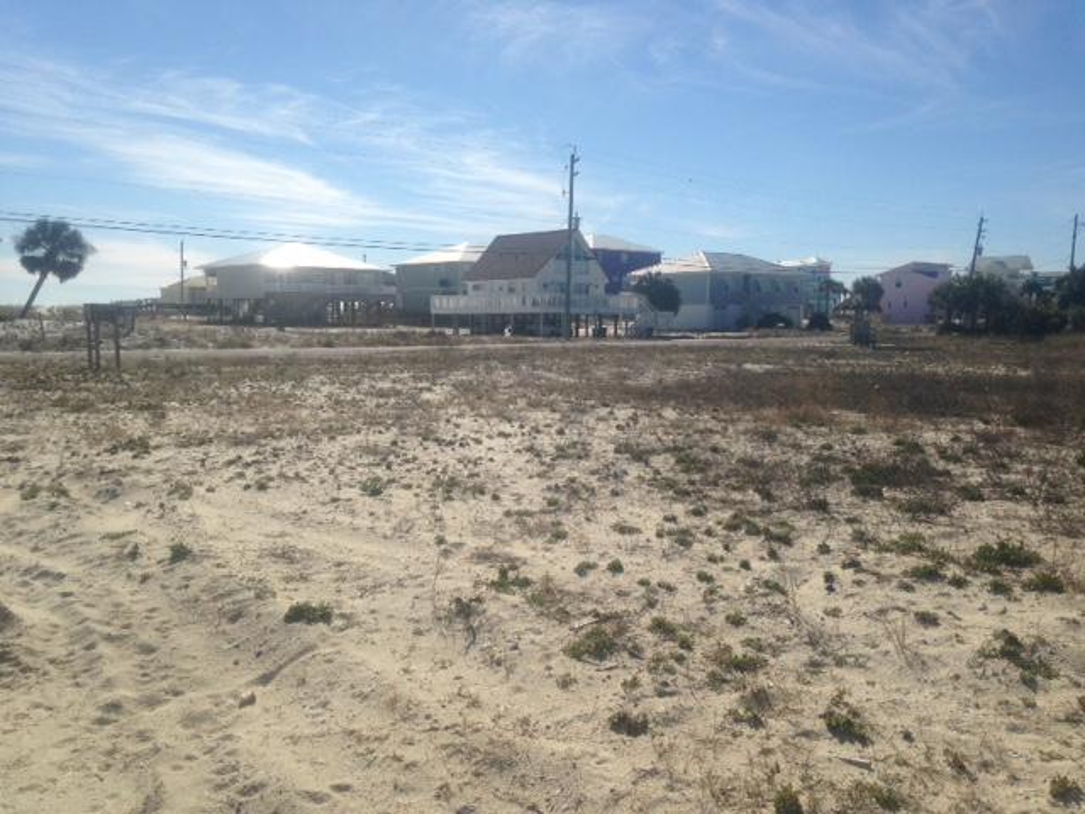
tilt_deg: -4.8
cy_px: 407
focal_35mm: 33
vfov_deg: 42.9
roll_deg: +1.0
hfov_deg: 55.4
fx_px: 1034
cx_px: 542
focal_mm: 4.12
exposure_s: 1/3012
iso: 50
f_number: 2.4
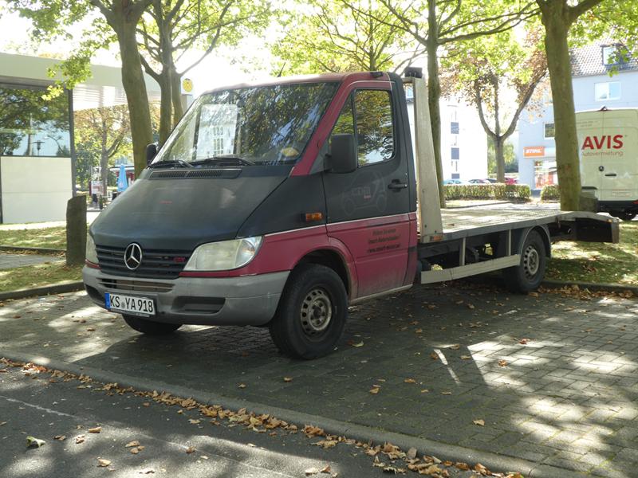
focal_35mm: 44
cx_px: 319
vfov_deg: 32.9
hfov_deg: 42.9
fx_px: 811
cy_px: 239
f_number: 3.9
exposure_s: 1/80
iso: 125
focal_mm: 7.8
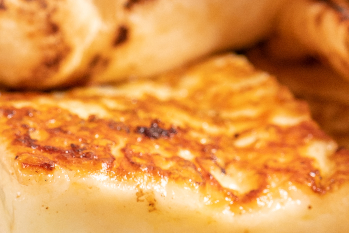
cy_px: 352
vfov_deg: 4.1
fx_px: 3219
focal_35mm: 332
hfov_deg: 6.2
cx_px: -77
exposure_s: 1/200
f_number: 9
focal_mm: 60
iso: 100
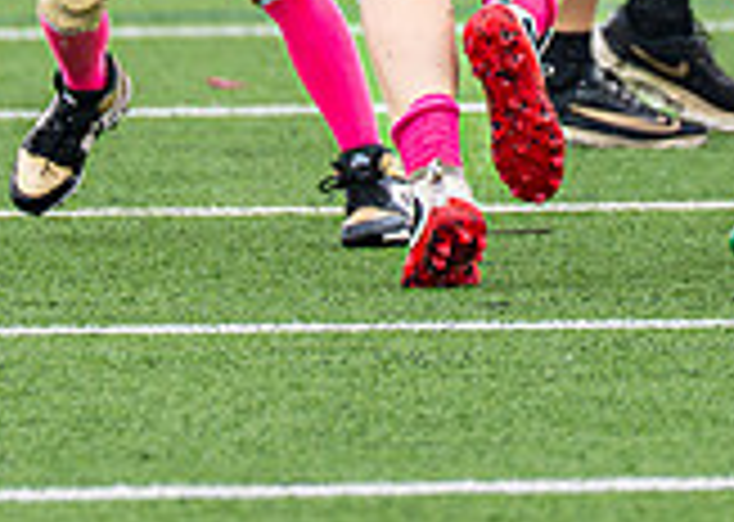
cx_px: 720
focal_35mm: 1329
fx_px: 27670
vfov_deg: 1.1
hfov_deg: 1.5
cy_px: -393
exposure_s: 1/1000
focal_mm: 200
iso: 400
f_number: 2.8
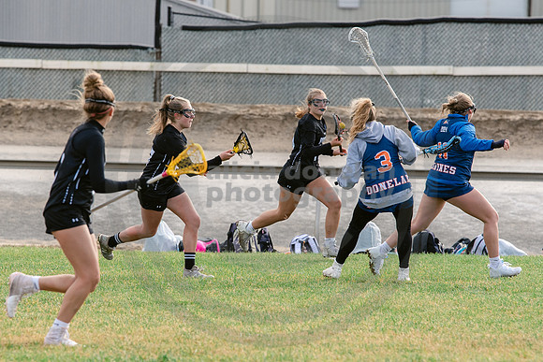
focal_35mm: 360
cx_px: 247
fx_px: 5429
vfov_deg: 3.8
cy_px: 234
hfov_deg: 5.7
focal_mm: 200
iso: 400
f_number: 4.5
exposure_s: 1/1250
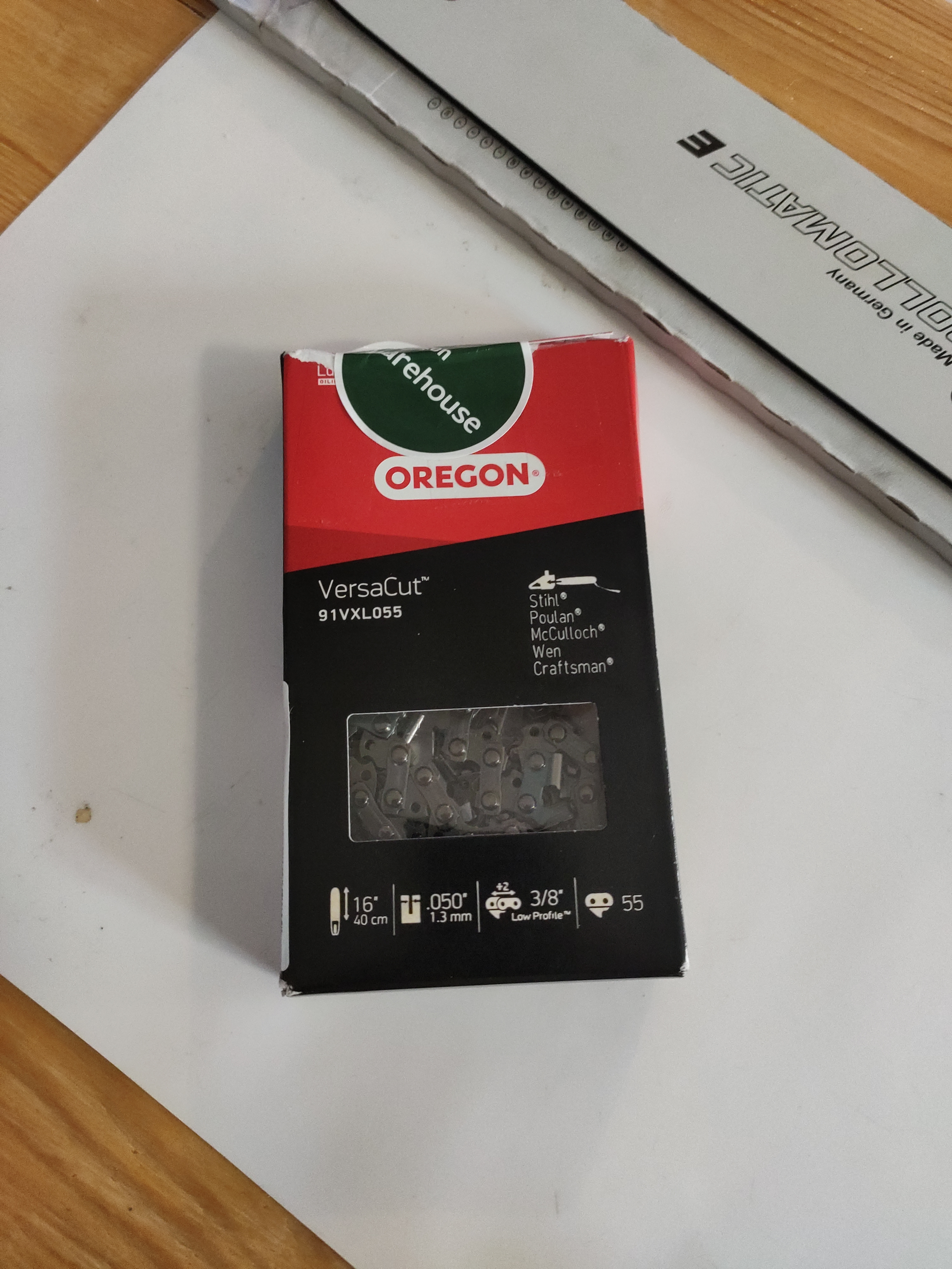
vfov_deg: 67.3
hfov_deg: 53.1
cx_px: 476
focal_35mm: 26
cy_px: 634
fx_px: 953
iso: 1468
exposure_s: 1/25
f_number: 1.75
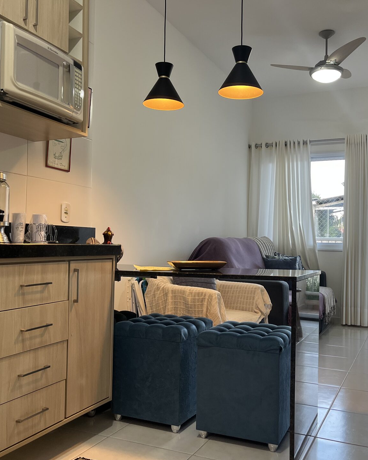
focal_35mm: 34
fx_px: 463
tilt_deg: +2.2
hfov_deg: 43.3
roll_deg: -0.6
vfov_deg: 52.9
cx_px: 204
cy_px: 230
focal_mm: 5.1
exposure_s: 1/120
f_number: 1.6
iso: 125
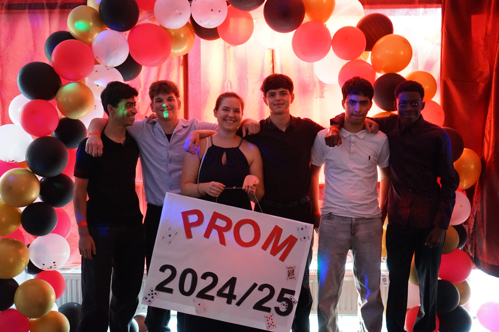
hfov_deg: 45.4
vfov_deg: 31.2
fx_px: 596
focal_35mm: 43
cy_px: 166
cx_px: 250
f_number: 4.5
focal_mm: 43
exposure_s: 1/25
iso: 6400
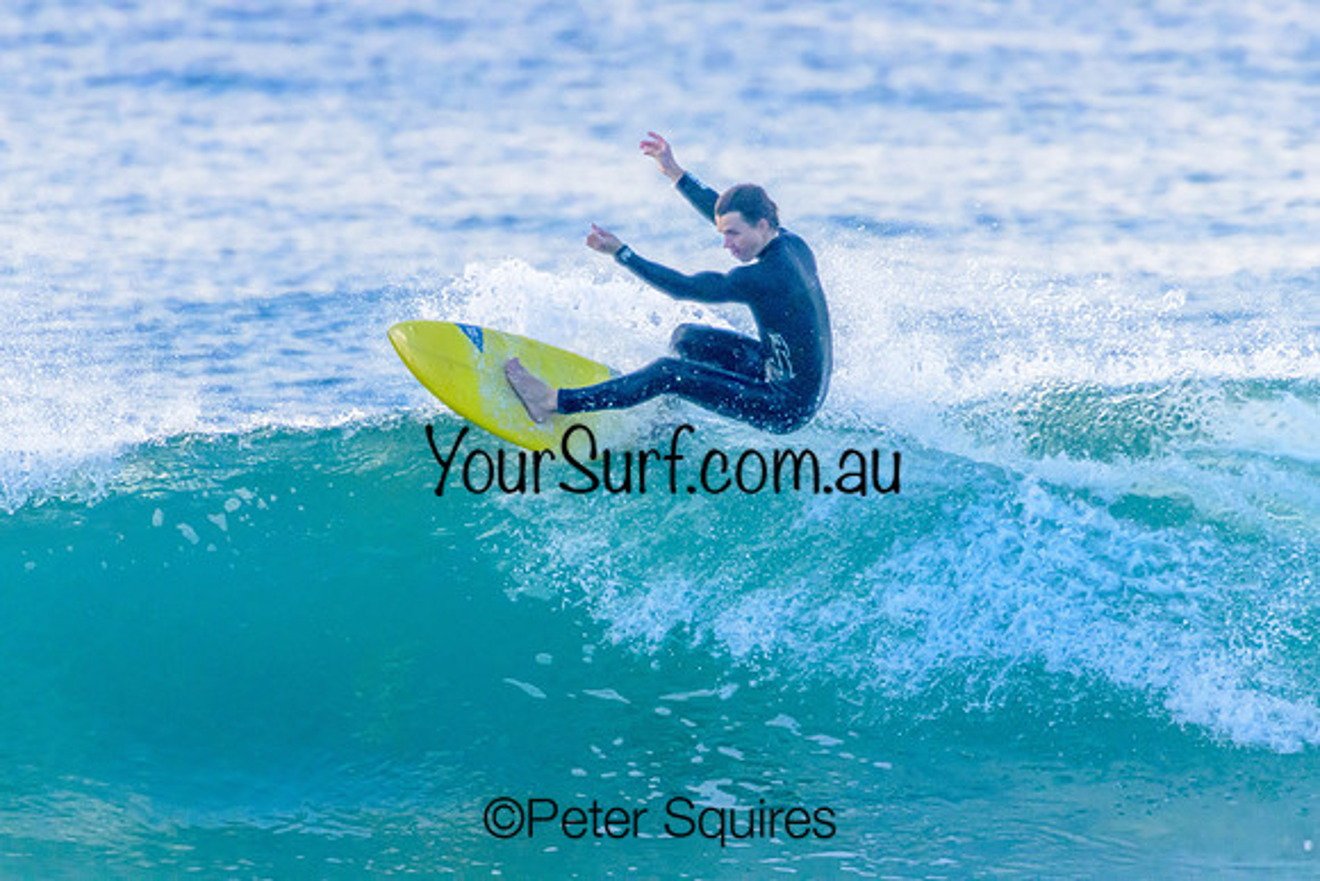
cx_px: 660
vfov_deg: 1.7
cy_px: 440
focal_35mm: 800
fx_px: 29339
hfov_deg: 2.6
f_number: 11
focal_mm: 800
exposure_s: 1/2000
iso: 5000
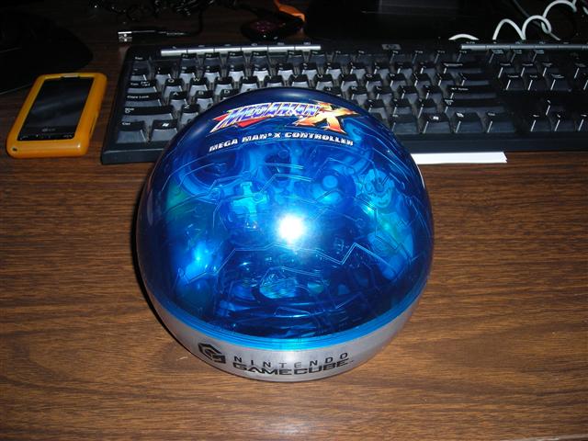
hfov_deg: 49.0
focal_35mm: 38
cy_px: 220
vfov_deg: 37.7
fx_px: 645
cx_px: 294
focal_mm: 6.3
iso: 50
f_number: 3.2
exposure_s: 1/60
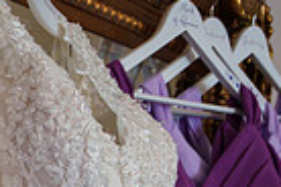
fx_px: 788
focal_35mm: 101
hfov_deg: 16.7
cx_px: -226
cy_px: 320
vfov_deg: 12.5
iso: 800
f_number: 4
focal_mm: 24
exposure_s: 1/100
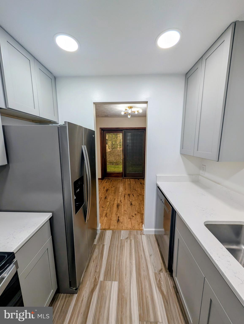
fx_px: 113
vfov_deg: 110.5
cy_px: 162
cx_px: 122
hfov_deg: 94.6
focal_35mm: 12
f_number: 1.7
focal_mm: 2.02
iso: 53
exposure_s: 1/145
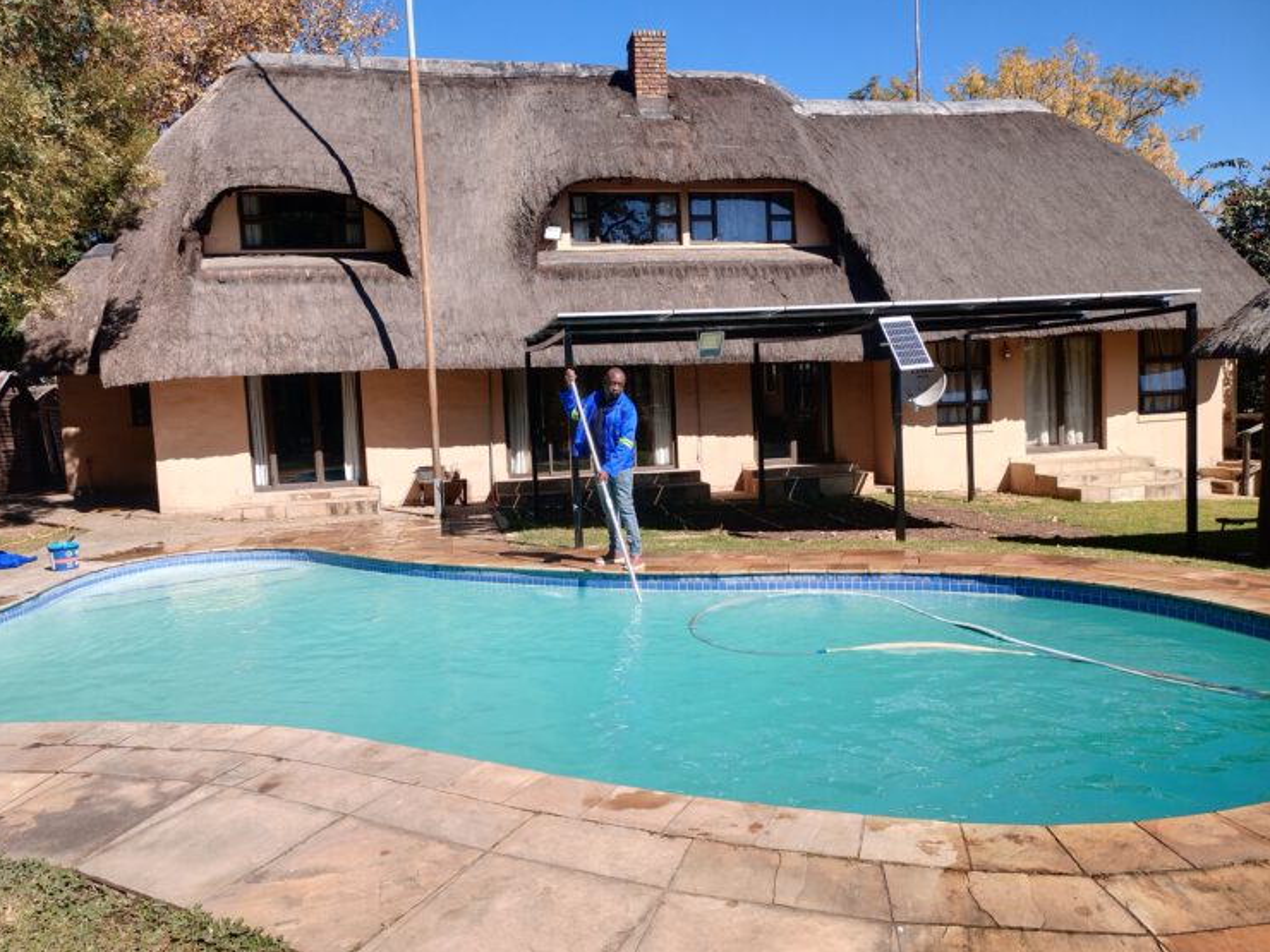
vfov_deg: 51.4
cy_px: 485
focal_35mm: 27
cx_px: 614
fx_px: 991
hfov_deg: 65.3
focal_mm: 6.24
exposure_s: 1/498
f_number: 1.8
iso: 100
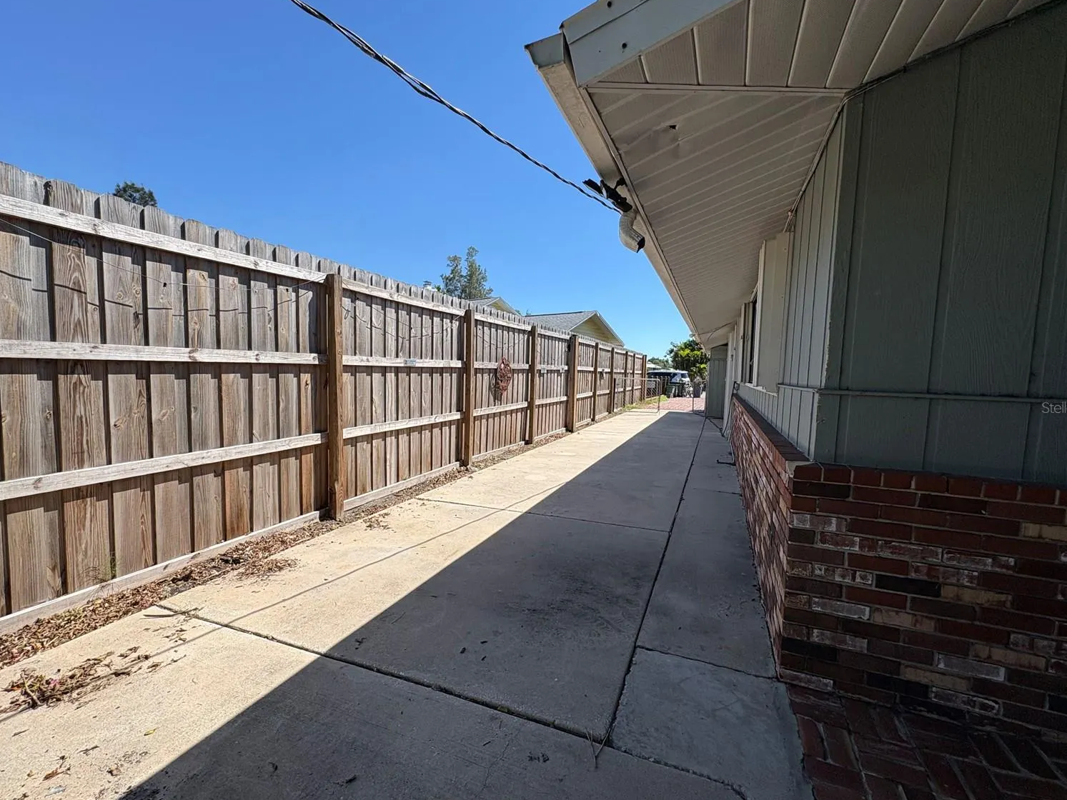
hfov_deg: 98.2
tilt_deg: -4.0
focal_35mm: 15
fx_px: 462
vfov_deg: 81.7
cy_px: 407
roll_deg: -1.4
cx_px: 537
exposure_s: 1/2028
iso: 40
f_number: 2.2
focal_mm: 2.22
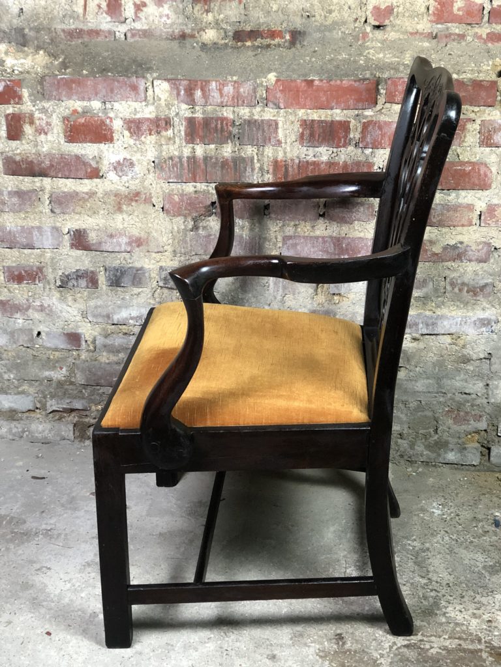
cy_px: 334
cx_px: 250
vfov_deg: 36.8
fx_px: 1003
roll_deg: +0.7
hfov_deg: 28.0
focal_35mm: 52
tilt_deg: -20.7
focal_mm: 6
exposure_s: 1/33
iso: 160
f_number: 2.4
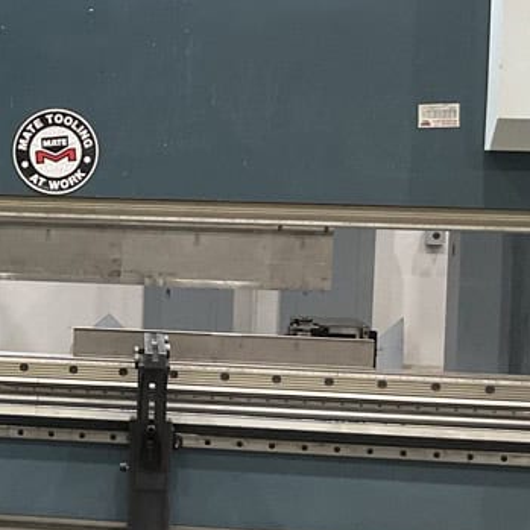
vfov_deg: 18.5
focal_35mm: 94
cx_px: -99
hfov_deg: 17.6
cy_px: 229
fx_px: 1628
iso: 100
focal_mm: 3
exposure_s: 1/60
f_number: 1.8
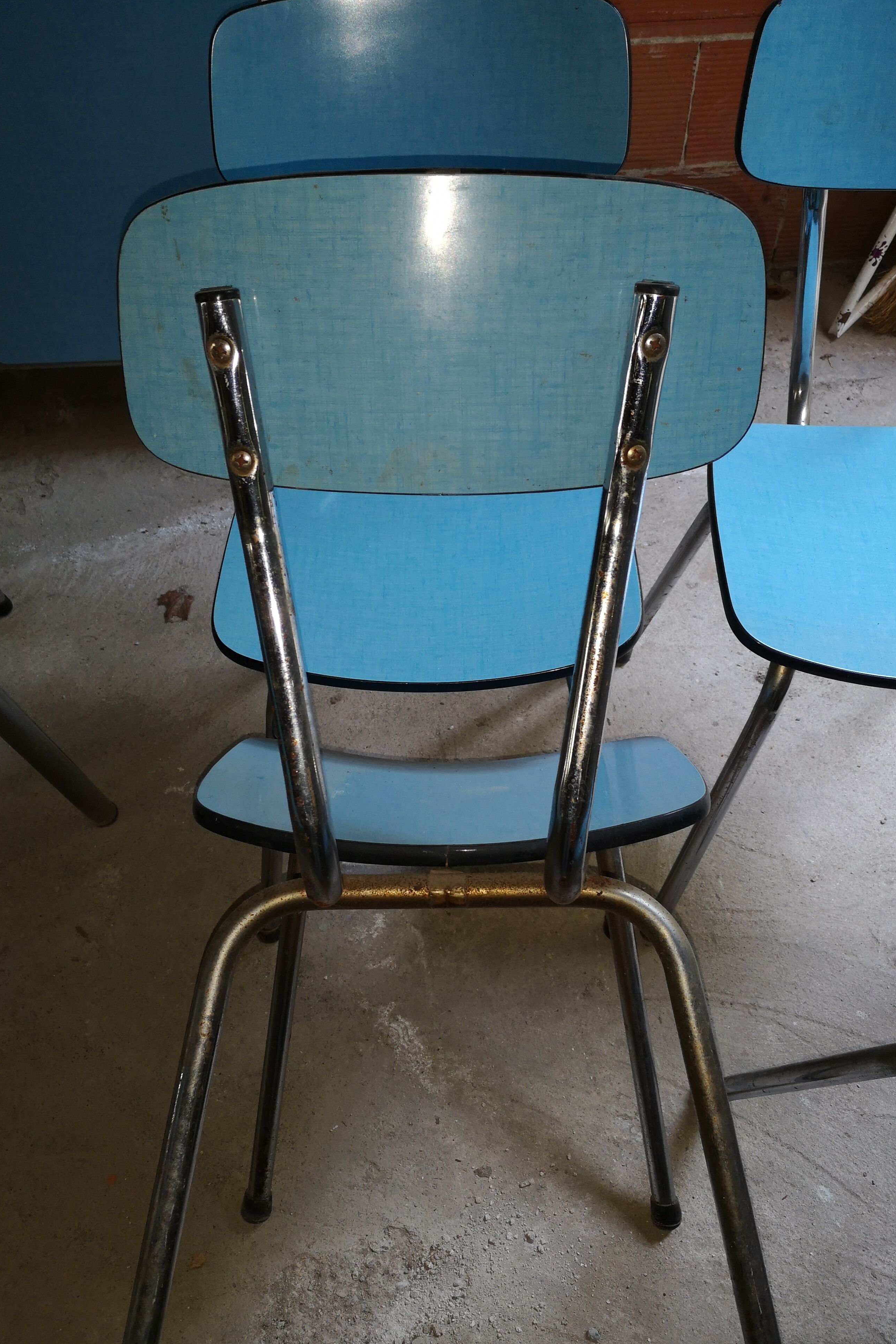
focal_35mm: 29
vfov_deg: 63.7
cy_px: 663
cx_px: 444
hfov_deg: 45.0
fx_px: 1082
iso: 100
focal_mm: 3.95
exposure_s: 1/50
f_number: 1.8
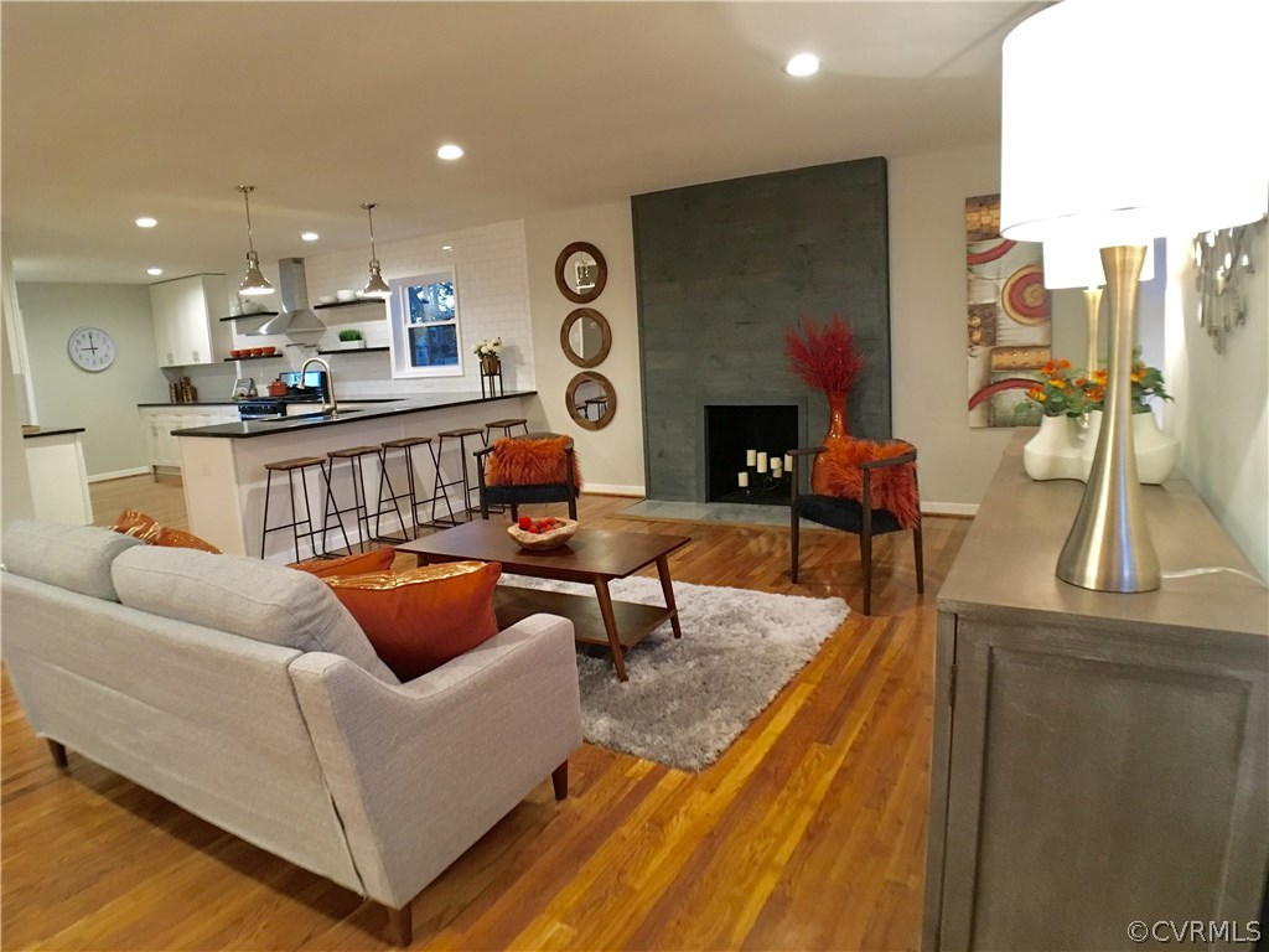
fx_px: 1063
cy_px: 476
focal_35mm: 29
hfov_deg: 61.7
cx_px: 634
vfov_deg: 48.2
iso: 160
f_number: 2.2
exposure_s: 1/30
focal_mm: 4.15
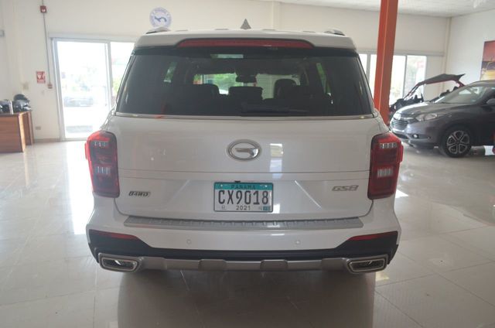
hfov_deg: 67.5
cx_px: 248
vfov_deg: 47.7
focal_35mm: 27
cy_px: 164
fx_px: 371
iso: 500
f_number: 3.5
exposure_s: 1/160
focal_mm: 18
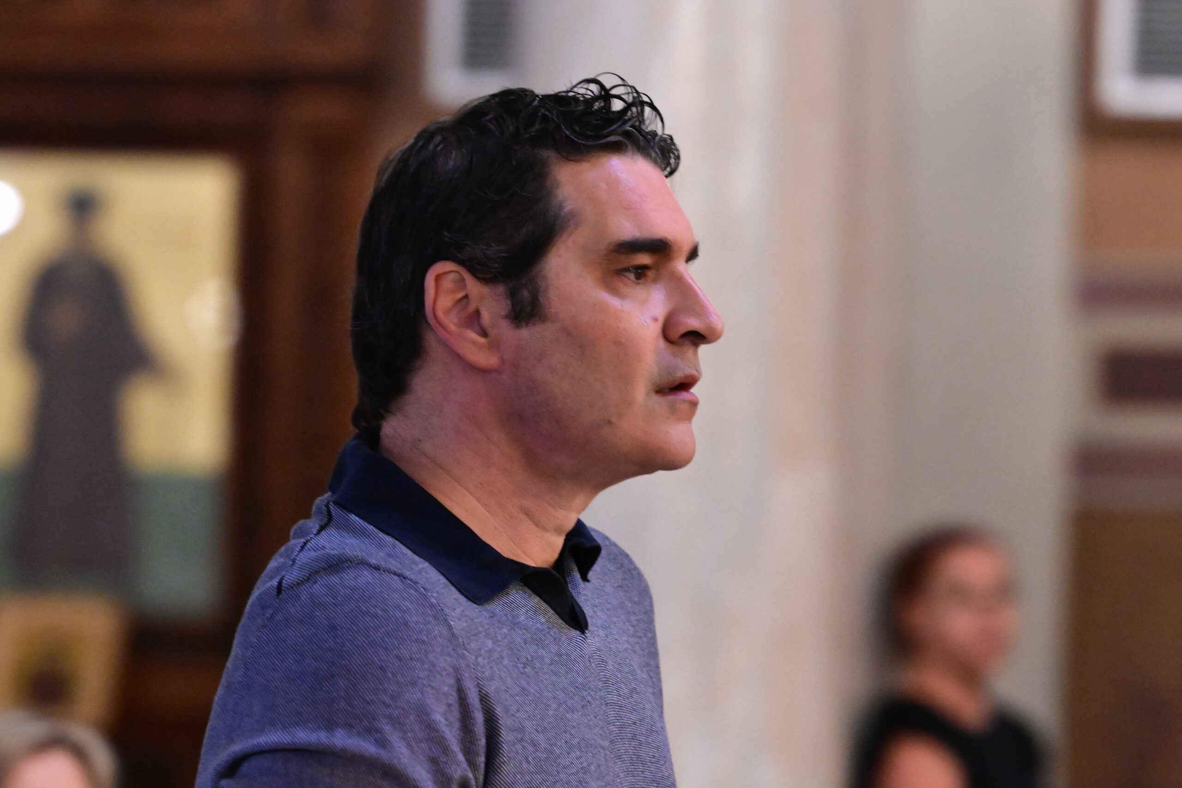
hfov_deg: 8.9
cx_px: 591
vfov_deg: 5.9
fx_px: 7617
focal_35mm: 232
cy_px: 394
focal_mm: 155
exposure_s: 1/160
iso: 8000
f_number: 4
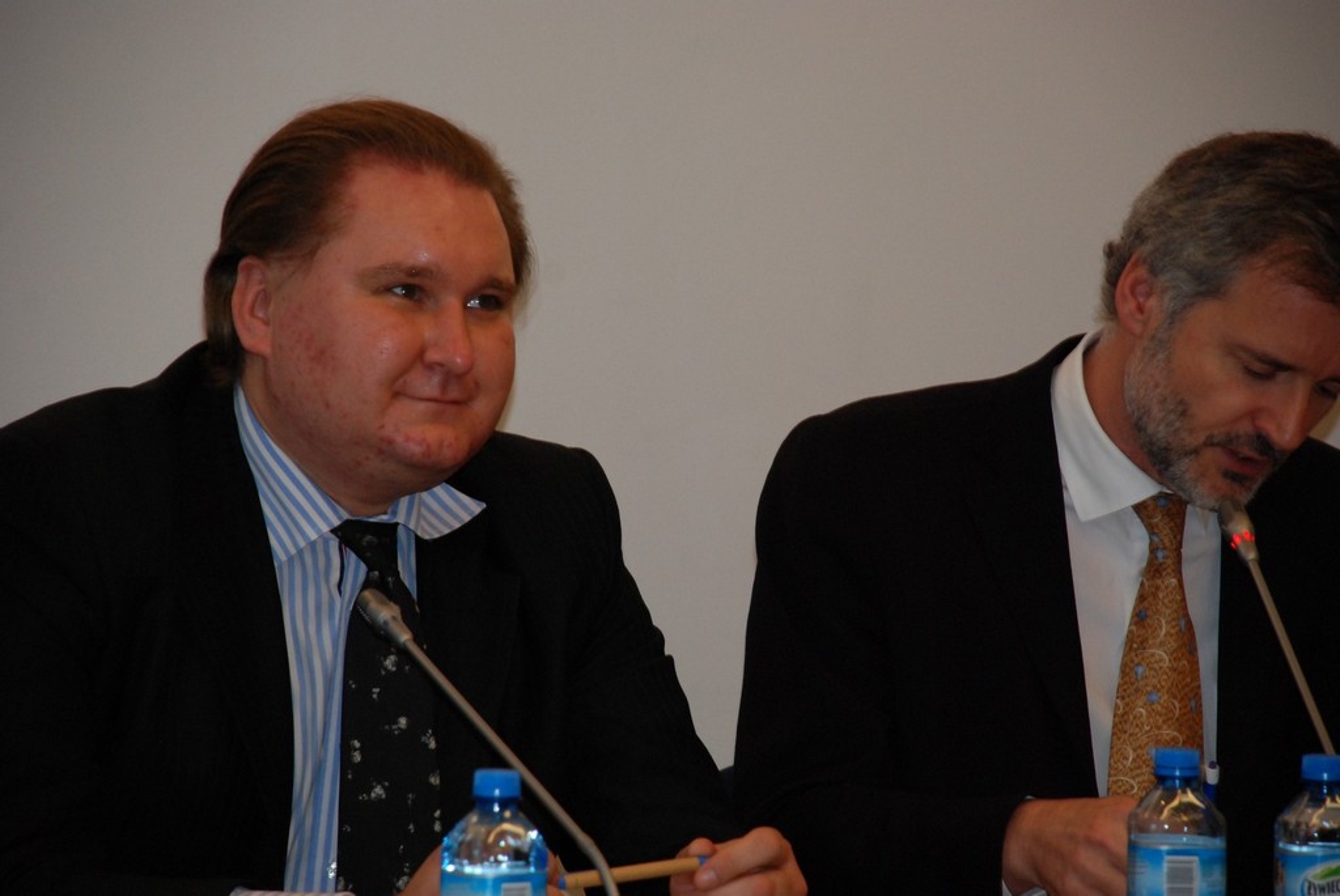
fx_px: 7545
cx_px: 670
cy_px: 448
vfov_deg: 6.8
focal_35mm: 202
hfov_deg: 10.1
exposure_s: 1/60
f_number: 5.6
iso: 800
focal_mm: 135
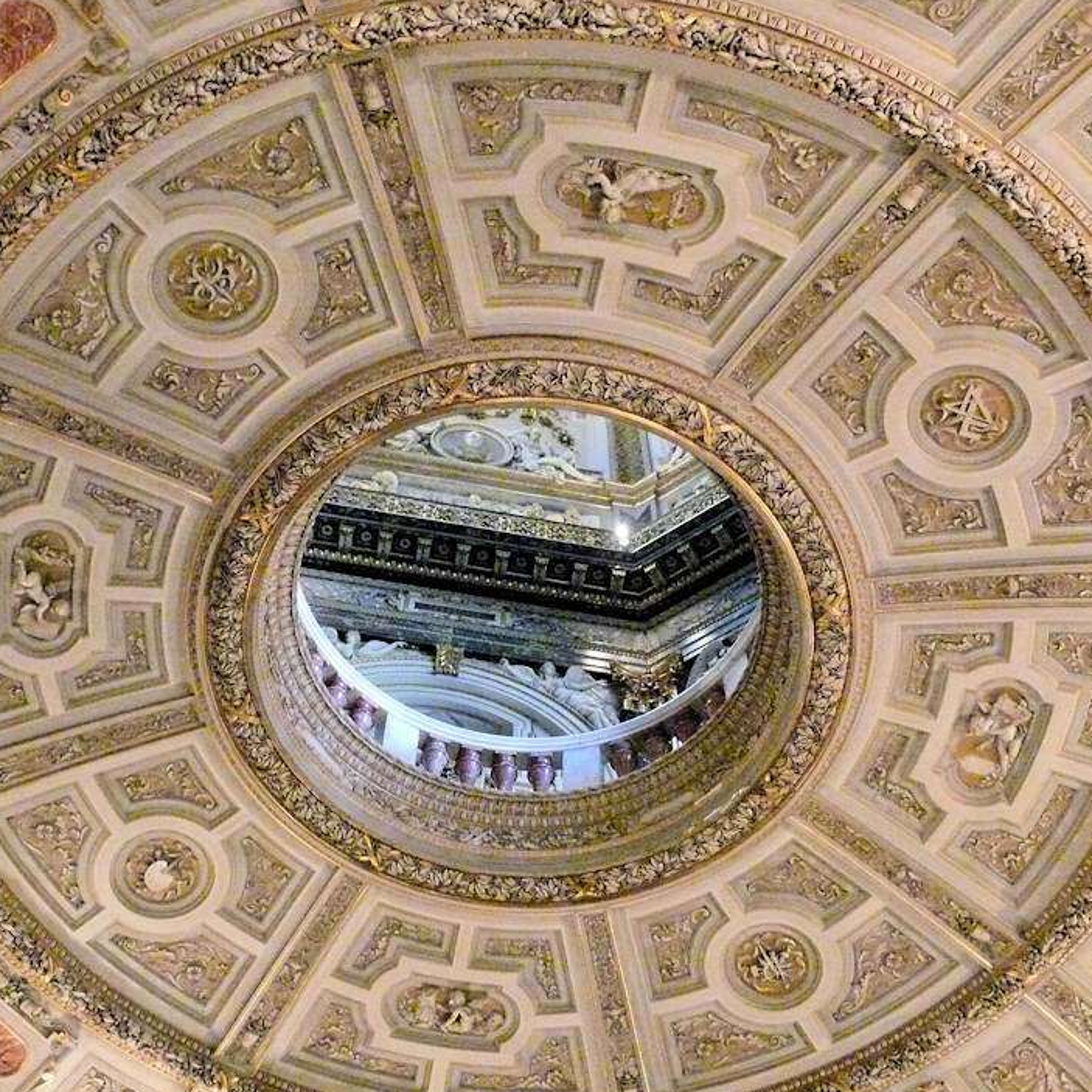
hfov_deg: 38.3
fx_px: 1570
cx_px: 500
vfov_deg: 38.3
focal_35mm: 44
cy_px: 575
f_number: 2.8
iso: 1600
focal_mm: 7.4
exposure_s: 1/40
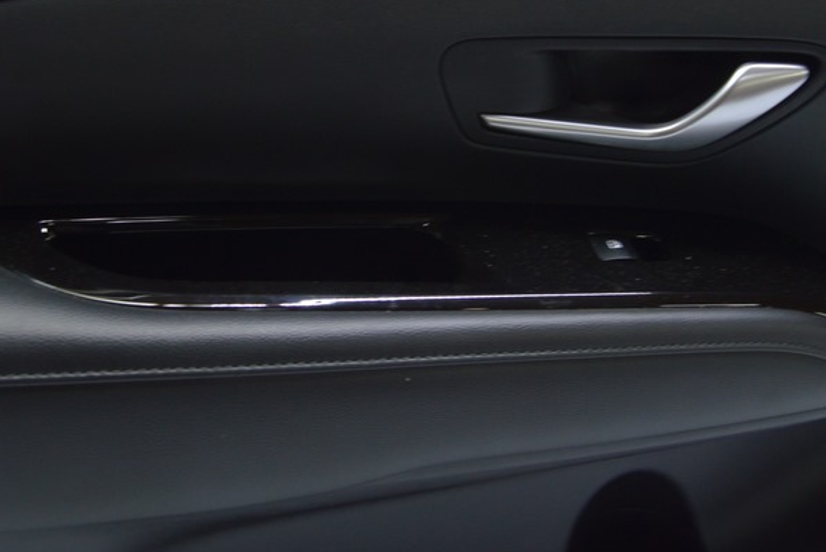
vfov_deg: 25.9
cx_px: 445
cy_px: 183
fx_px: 1194
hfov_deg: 38.1
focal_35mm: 52
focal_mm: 20
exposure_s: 1/20
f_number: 5.6
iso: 400
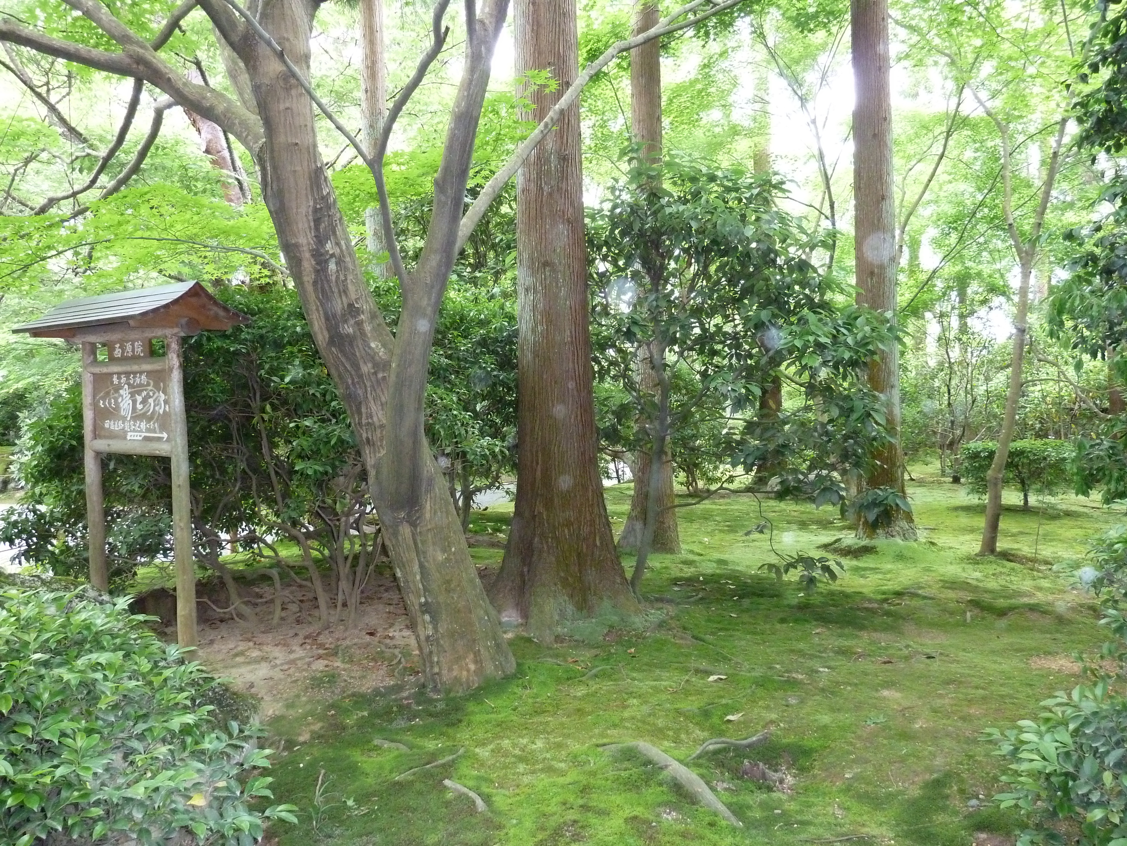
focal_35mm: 25
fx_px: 814
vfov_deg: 54.9
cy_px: 423
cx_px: 564
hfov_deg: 69.4
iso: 500
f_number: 3.3
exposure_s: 1/30
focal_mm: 4.1
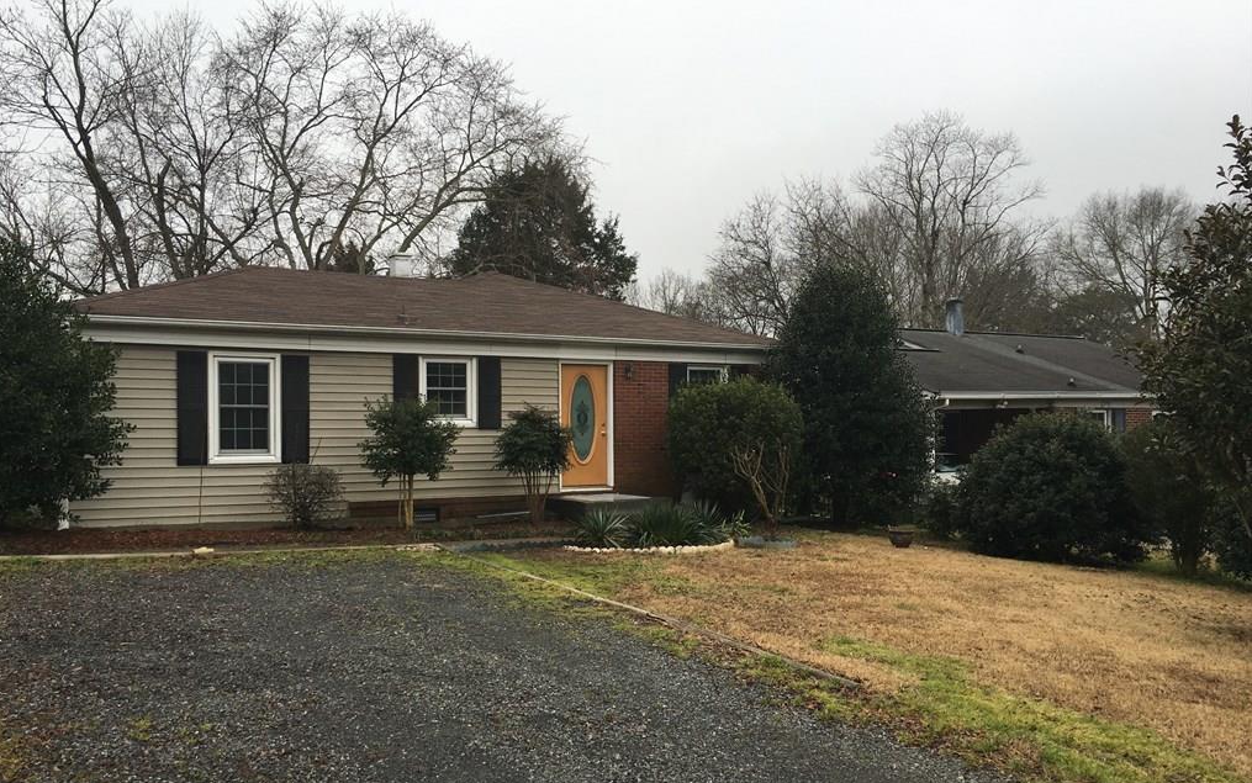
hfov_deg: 61.2
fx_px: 1058
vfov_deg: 40.6
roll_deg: +0.0
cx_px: 623
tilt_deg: +0.1
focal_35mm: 31
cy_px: 433
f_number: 2.2
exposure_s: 1/243
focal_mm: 4.15
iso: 25
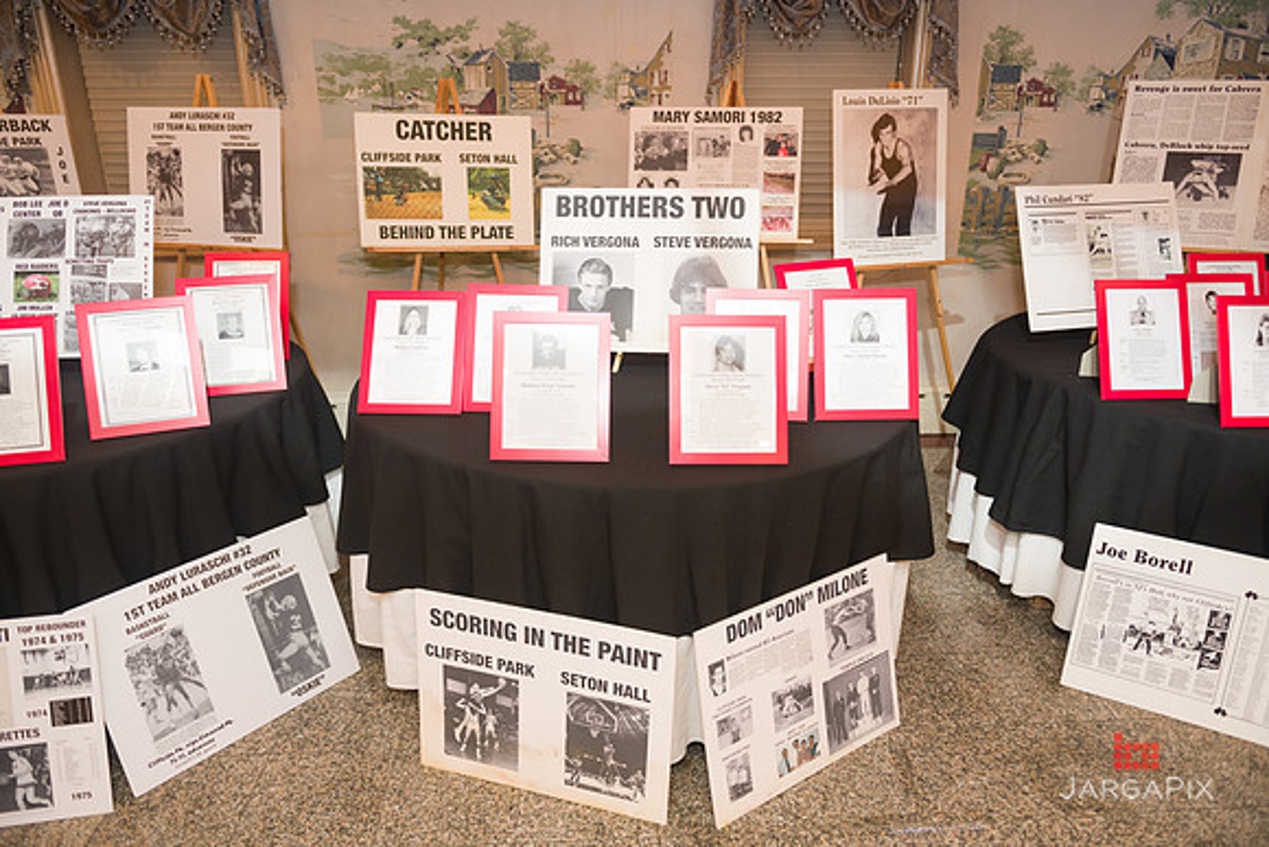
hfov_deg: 73.7
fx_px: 846
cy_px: 424
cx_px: 634
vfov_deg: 53.2
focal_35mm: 24
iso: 1000
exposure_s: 1/125
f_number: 3.2
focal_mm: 24
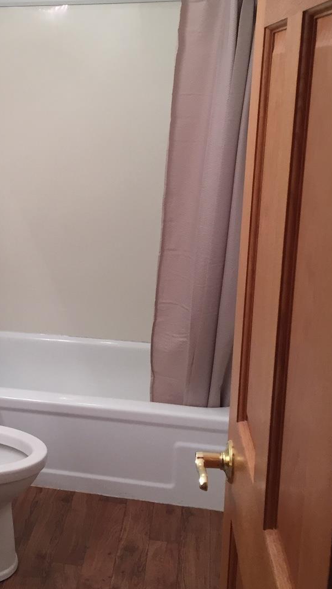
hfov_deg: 24.0
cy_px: 251
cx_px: 16
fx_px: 751
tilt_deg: -12.7
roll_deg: +1.1
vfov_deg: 42.8
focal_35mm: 48
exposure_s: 1/30
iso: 32
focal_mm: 4.15
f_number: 2.2
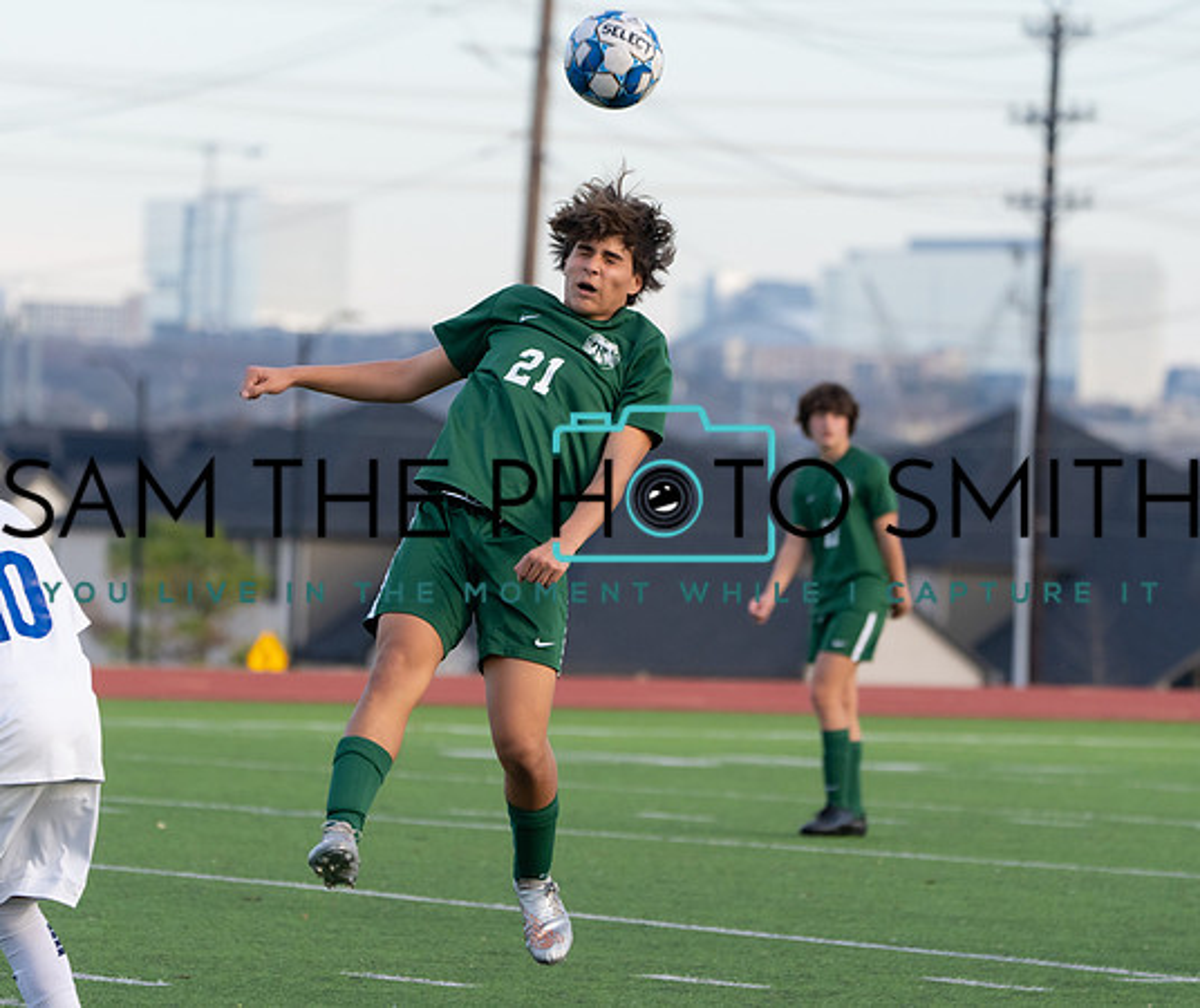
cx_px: 533
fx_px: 10990
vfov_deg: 5.2
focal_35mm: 304
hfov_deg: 6.2
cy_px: 575
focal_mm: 229
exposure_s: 1/1250
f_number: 5.6
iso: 800
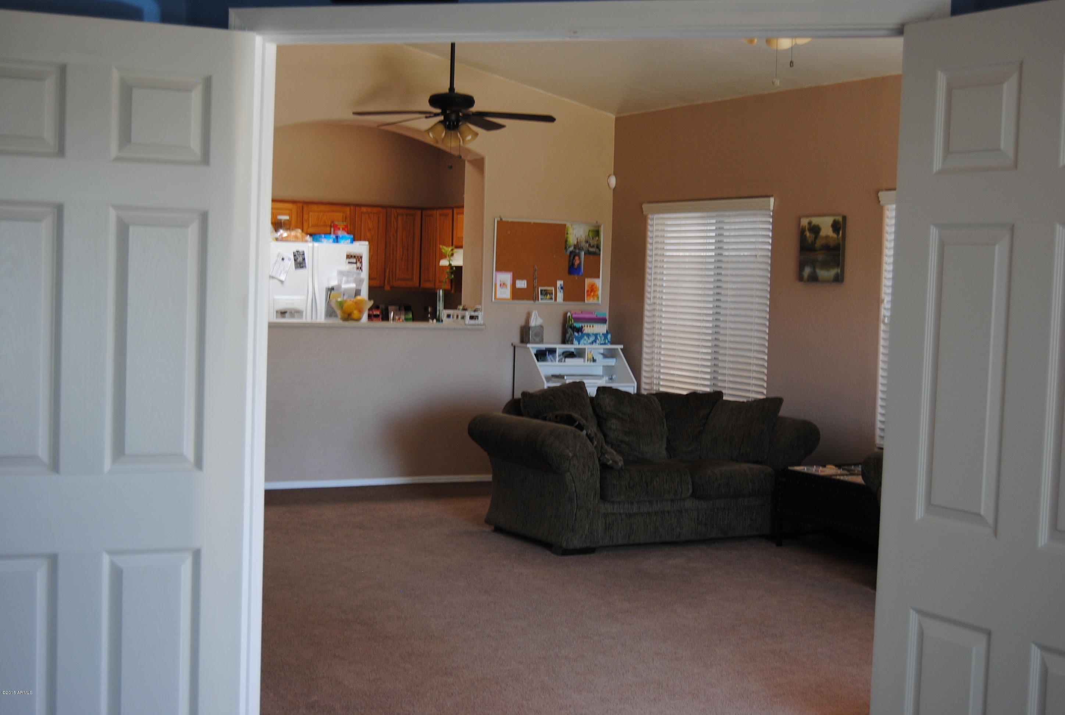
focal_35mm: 51
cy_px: 358
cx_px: 532
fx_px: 1512
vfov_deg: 26.6
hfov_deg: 38.8
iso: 250
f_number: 4.5
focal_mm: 34
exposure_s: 1/30
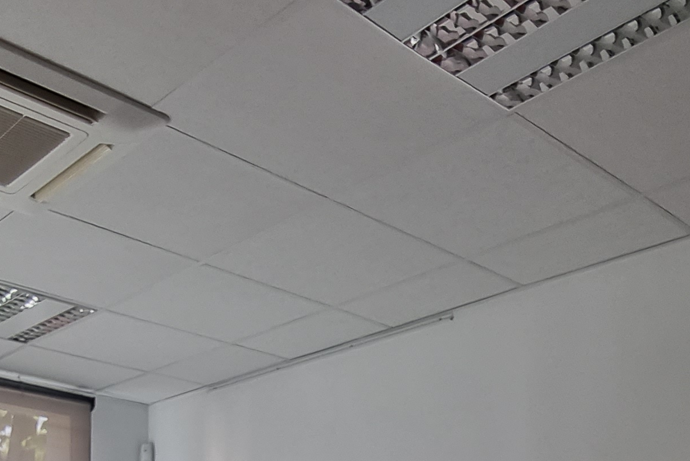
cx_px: 288
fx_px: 863
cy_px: 671
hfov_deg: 43.4
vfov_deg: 24.2
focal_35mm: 45
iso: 80
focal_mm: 2.2
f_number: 2.2
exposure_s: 1/100
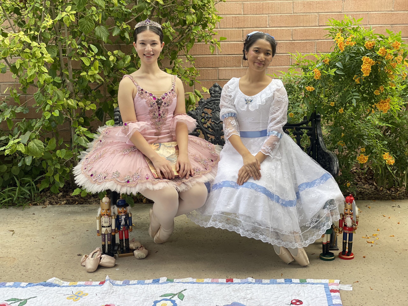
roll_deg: +1.1
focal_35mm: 52
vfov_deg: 28.0
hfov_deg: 36.8
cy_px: 153
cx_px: 204
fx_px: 613
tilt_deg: -13.7
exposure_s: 1/120
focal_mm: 6
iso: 25
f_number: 2
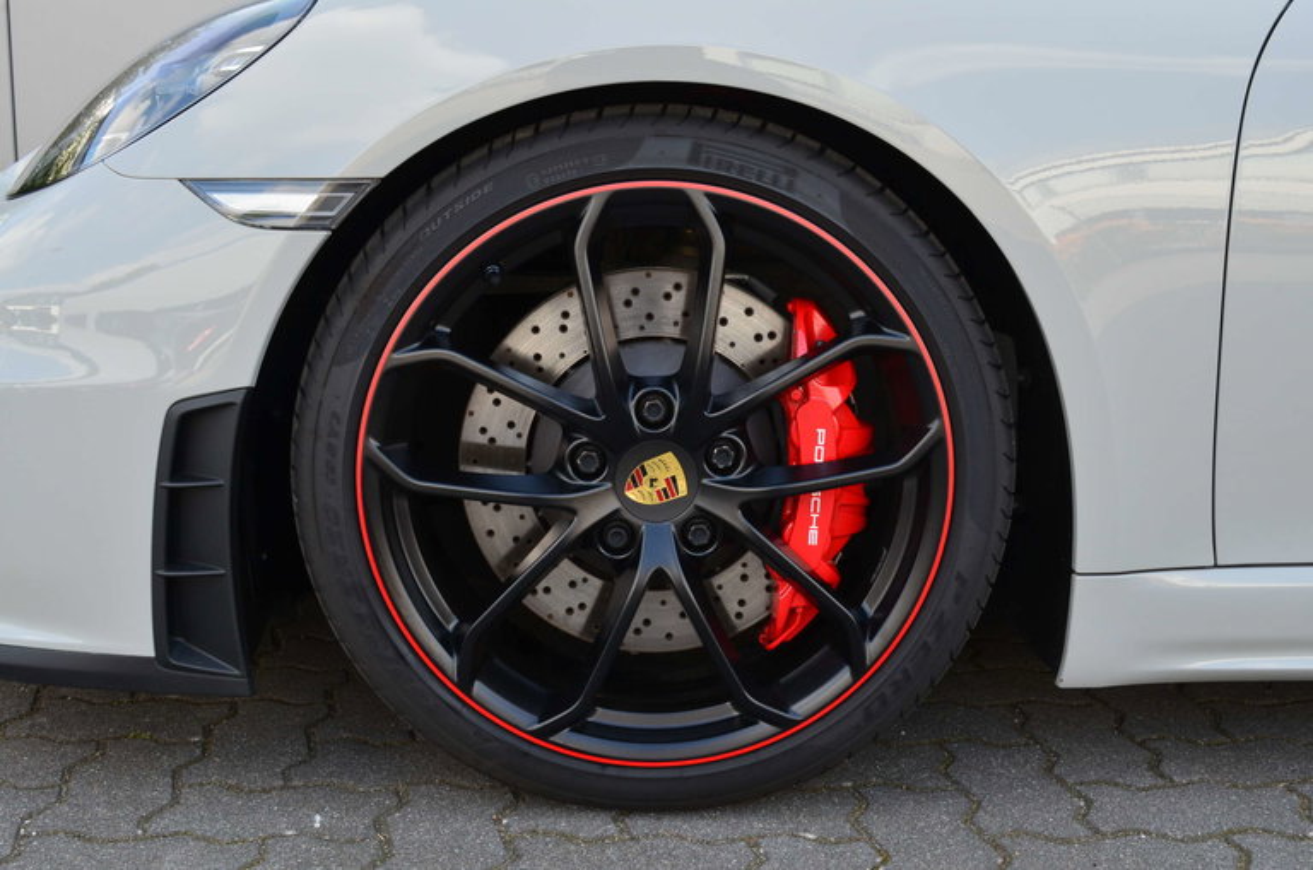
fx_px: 1420
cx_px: 656
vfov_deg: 34.1
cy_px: 435
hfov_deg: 49.6
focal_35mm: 39
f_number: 10
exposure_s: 1/60
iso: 400
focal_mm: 26
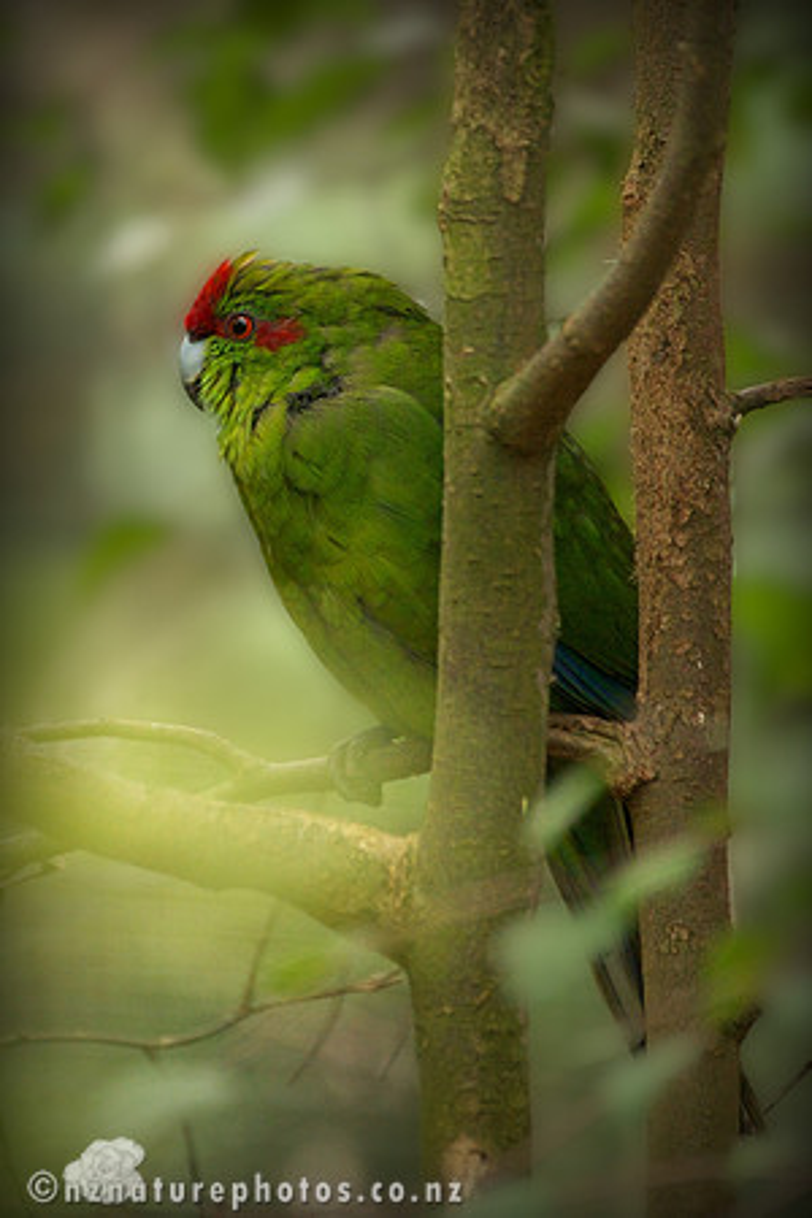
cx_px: 406
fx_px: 15224
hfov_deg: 3.1
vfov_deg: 4.6
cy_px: 609
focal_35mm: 450
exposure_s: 1/200
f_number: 5.6
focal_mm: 300
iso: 1600
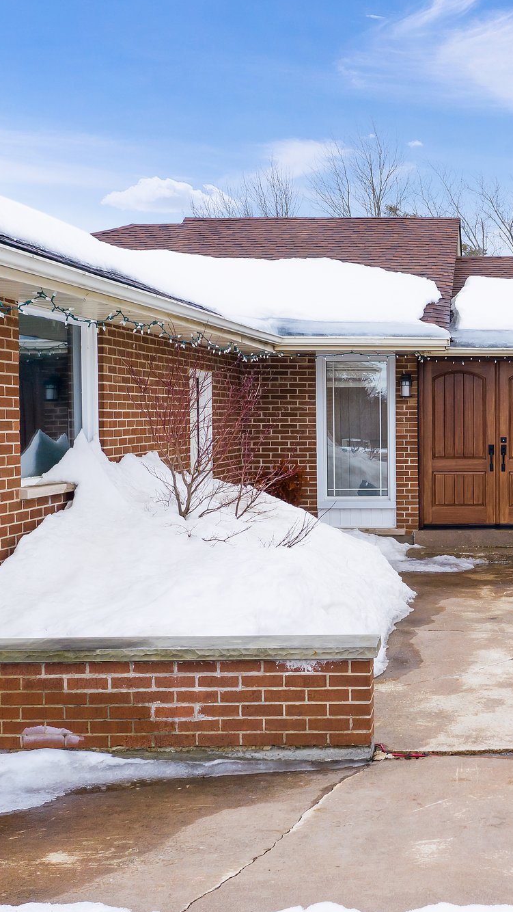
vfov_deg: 45.5
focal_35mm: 45
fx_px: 1088
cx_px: 508
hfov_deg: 25.3
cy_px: 450
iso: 100
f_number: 5
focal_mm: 10.26
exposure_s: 1/240
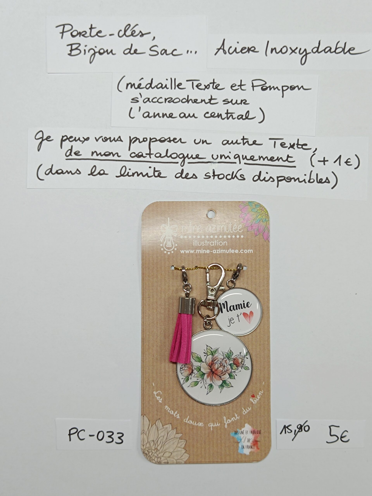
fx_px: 344
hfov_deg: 56.8
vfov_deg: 71.6
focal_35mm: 24
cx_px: 186
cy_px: 248
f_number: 1.88
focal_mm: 5.59
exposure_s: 1/101
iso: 113
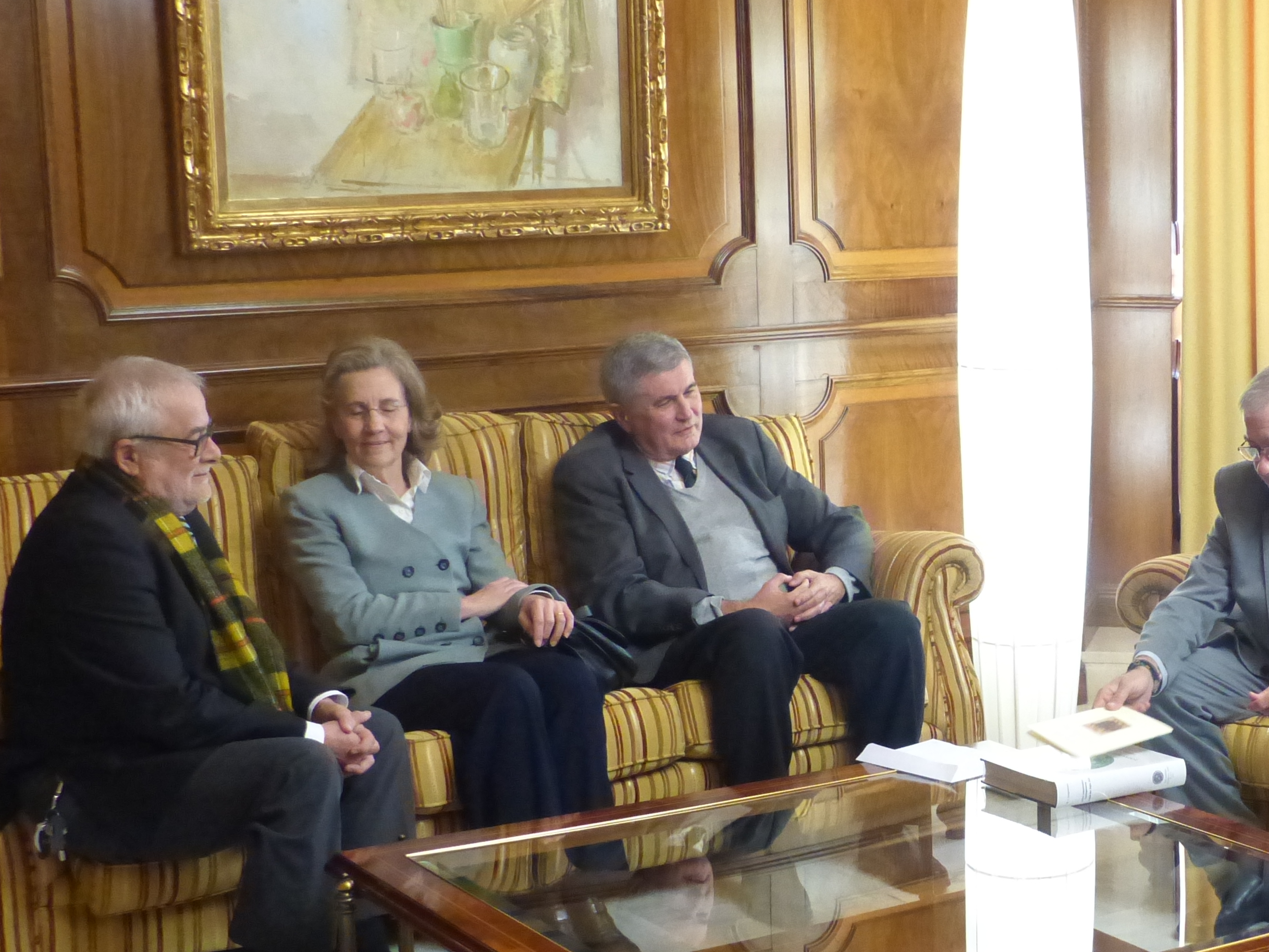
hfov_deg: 27.7
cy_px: 565
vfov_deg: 21.3
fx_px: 2529
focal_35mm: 69
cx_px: 986
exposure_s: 1/80
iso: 800
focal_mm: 7.6
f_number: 2.8
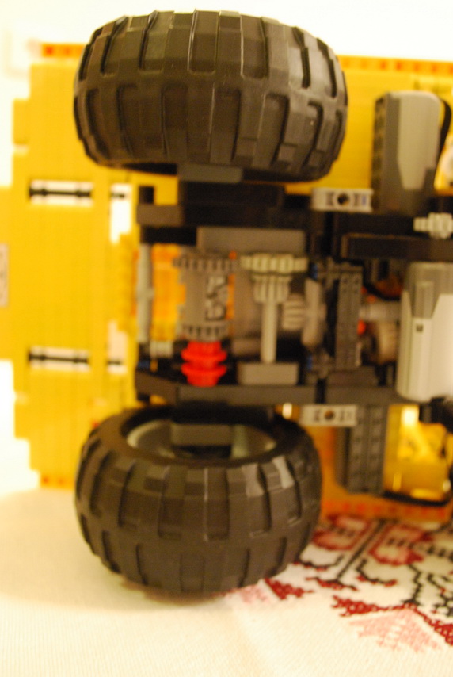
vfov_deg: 55.7
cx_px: 244
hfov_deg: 39.0
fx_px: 640
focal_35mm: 34
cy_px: 313
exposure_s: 1/8
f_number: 3.8
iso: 1600
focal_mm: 20
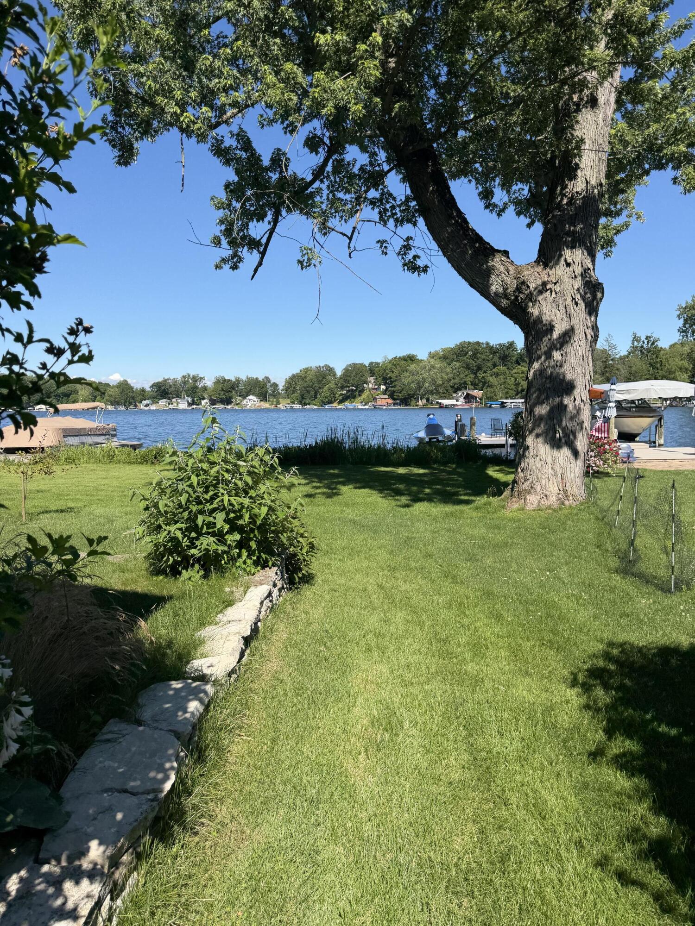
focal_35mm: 24
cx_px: 348
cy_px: 463
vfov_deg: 71.6
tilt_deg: -8.4
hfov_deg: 56.8
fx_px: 642
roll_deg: +1.2
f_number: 1.78
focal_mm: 6.76
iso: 80
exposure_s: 1/3759
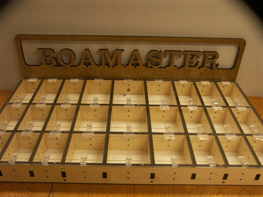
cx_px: 132
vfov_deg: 44.2
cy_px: 98
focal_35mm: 32
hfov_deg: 56.8
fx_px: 243
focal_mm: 8.34
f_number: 2.8
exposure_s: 1/25
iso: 100
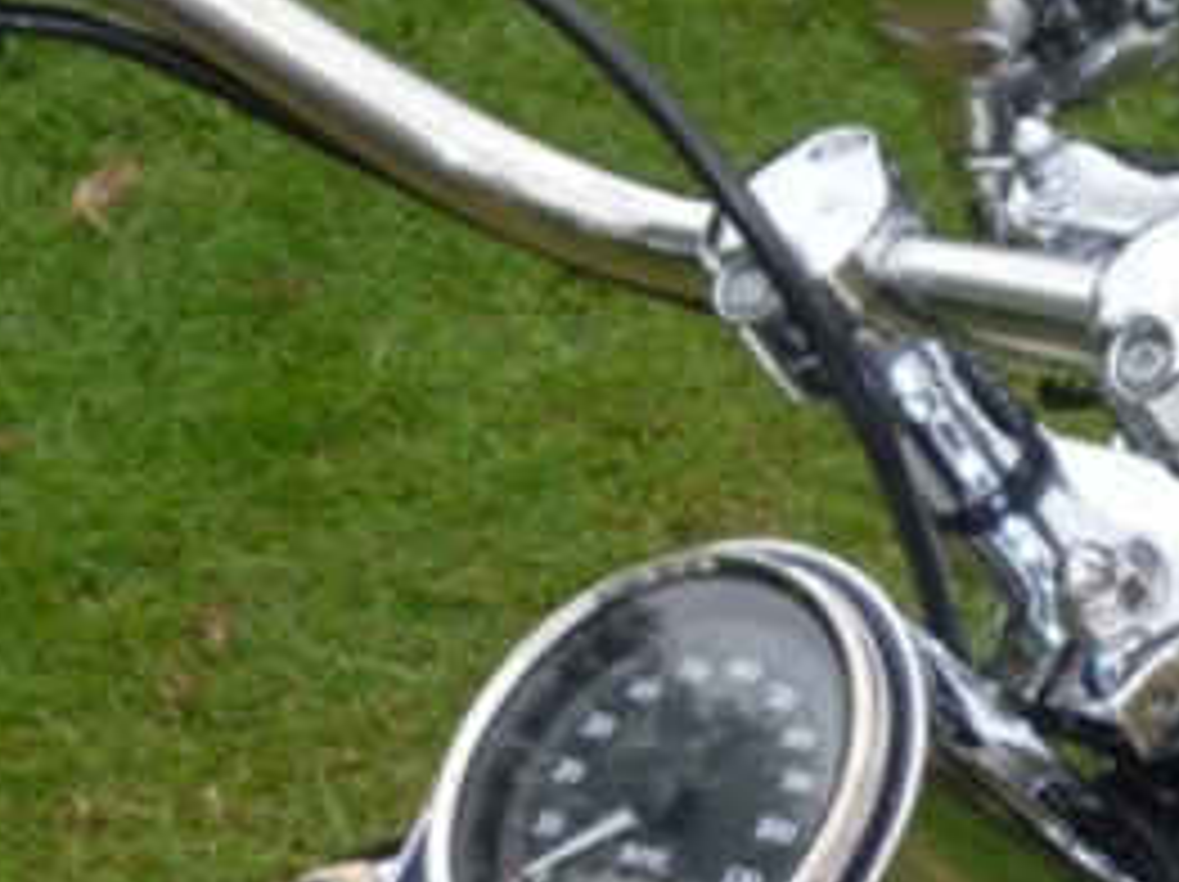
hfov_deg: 17.4
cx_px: 1476
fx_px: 3641
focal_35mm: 107
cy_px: 945
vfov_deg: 13.6
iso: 100
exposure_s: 1/500
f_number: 3.5
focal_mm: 6.3
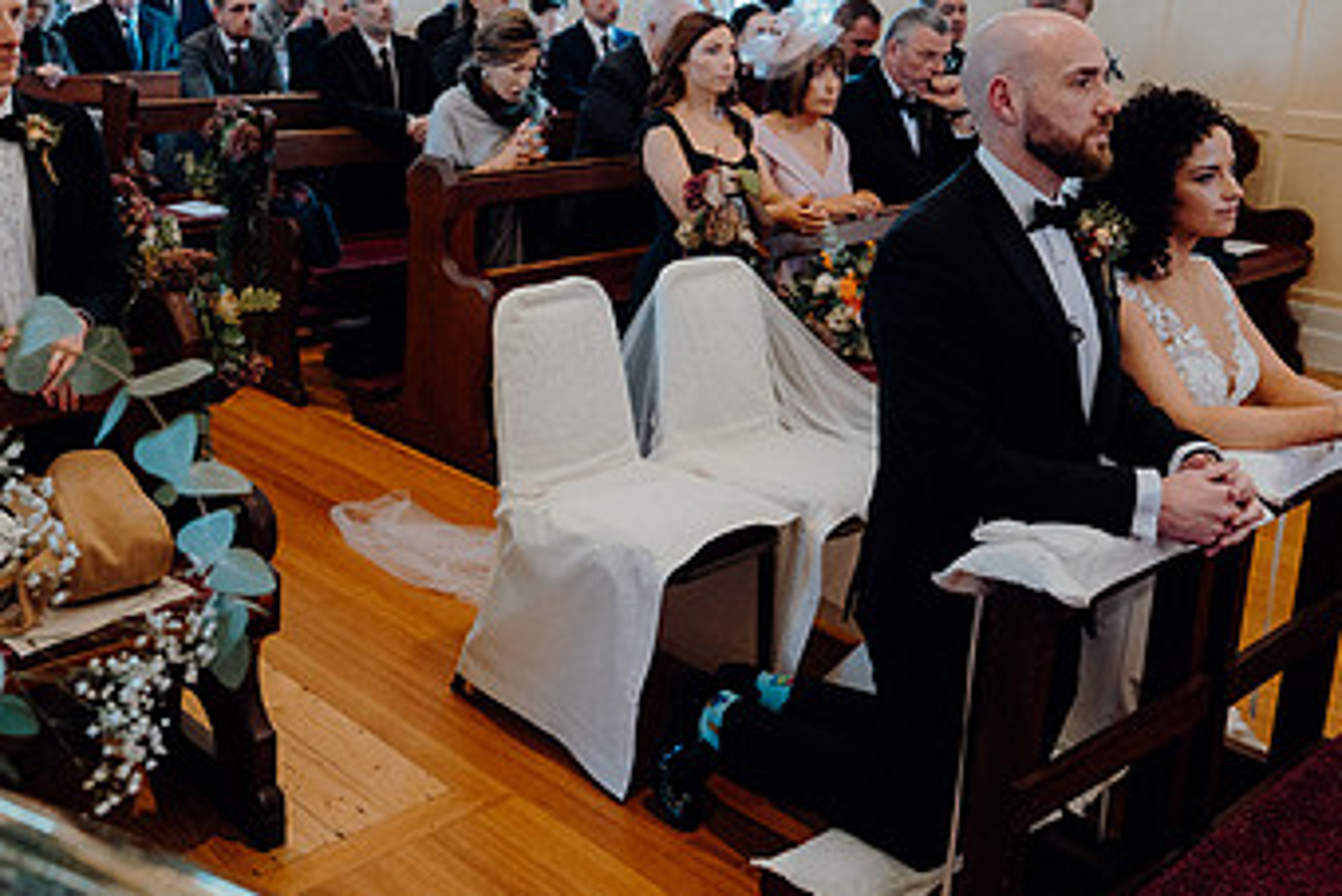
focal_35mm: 41
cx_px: 410
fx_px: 1529
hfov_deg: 46.4
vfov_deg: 31.9
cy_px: 203
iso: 1600
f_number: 3.5
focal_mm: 24
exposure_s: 1/160
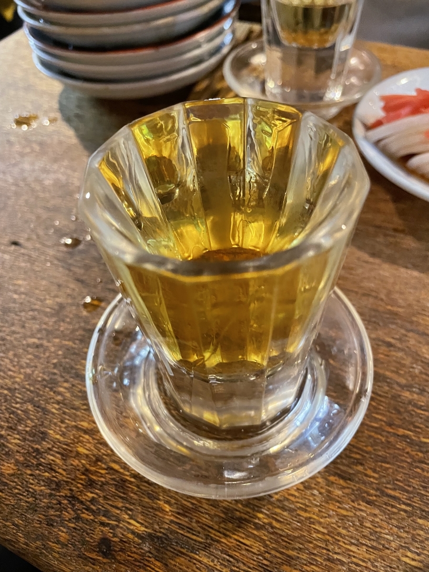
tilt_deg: -49.1
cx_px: 214
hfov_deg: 53.1
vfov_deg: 67.3
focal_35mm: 26
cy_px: 286
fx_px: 430
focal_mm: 4.2
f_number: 1.6
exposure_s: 1/33
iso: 640
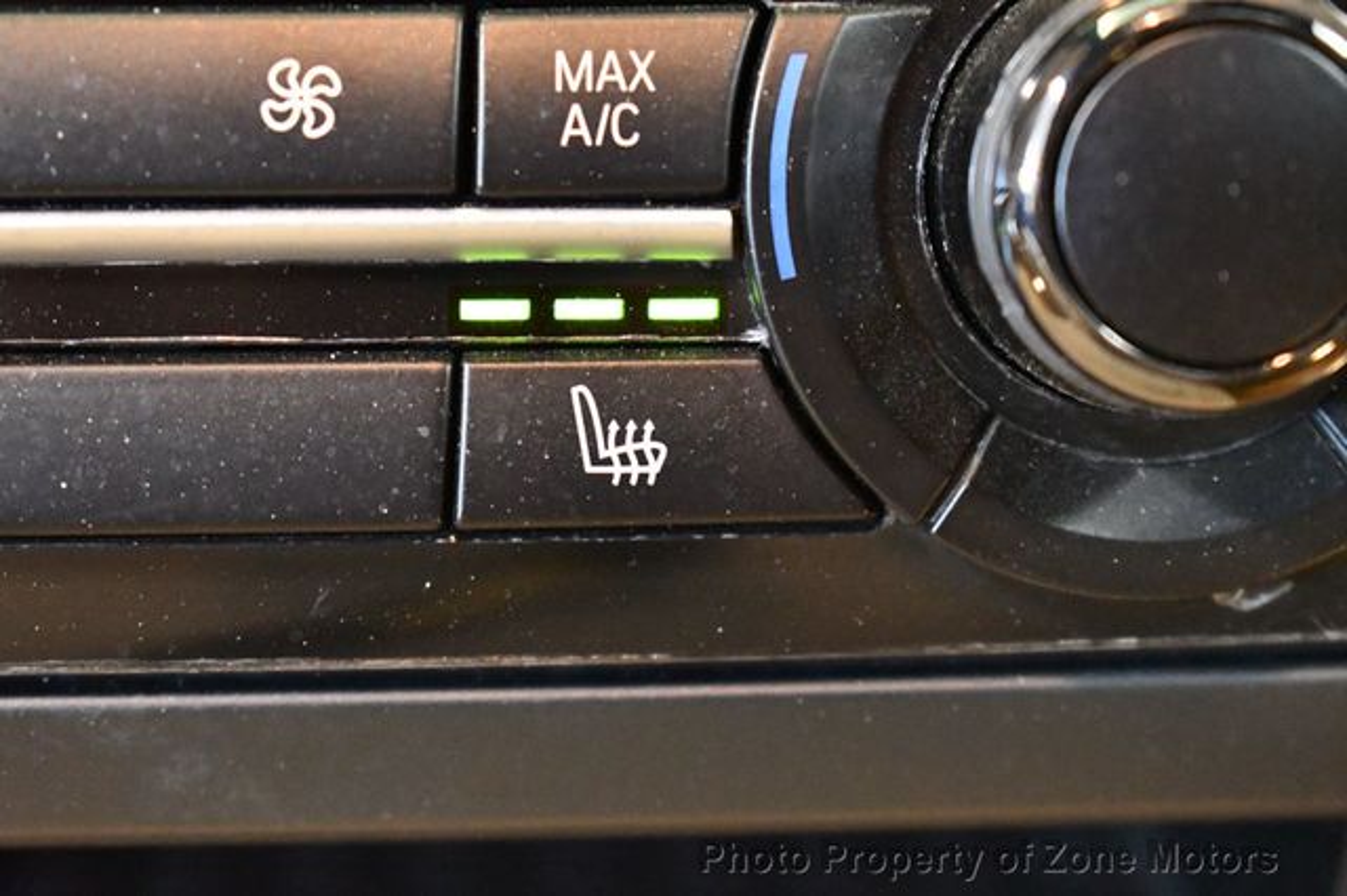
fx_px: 3066
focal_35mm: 82
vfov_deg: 16.6
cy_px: 448
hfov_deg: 24.8
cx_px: 674
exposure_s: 1/30
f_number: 5.6
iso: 12800
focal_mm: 55
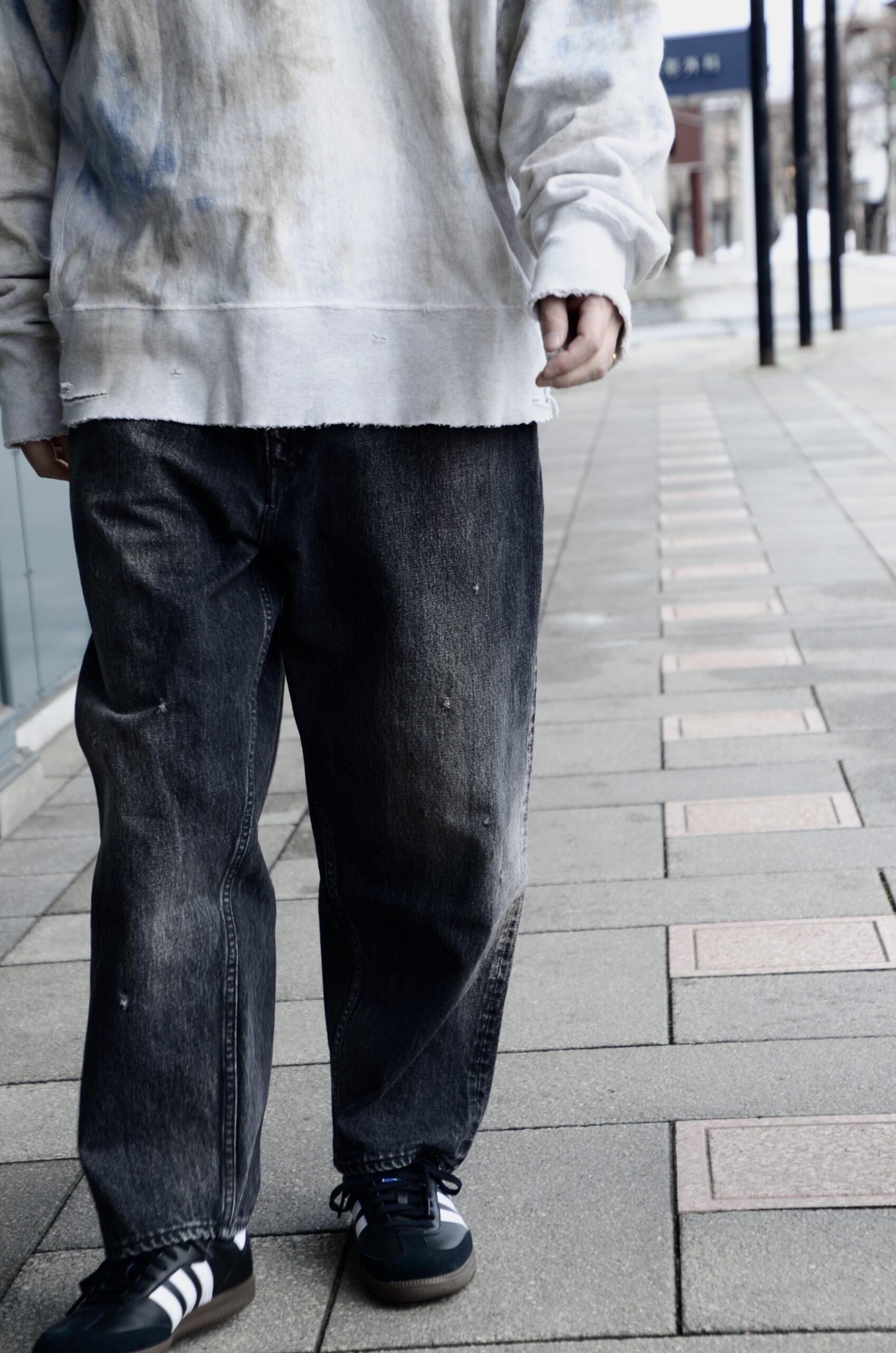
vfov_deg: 26.0
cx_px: 448
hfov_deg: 17.4
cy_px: 676
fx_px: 2924
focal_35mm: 78
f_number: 5
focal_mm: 52
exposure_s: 1/250
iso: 125
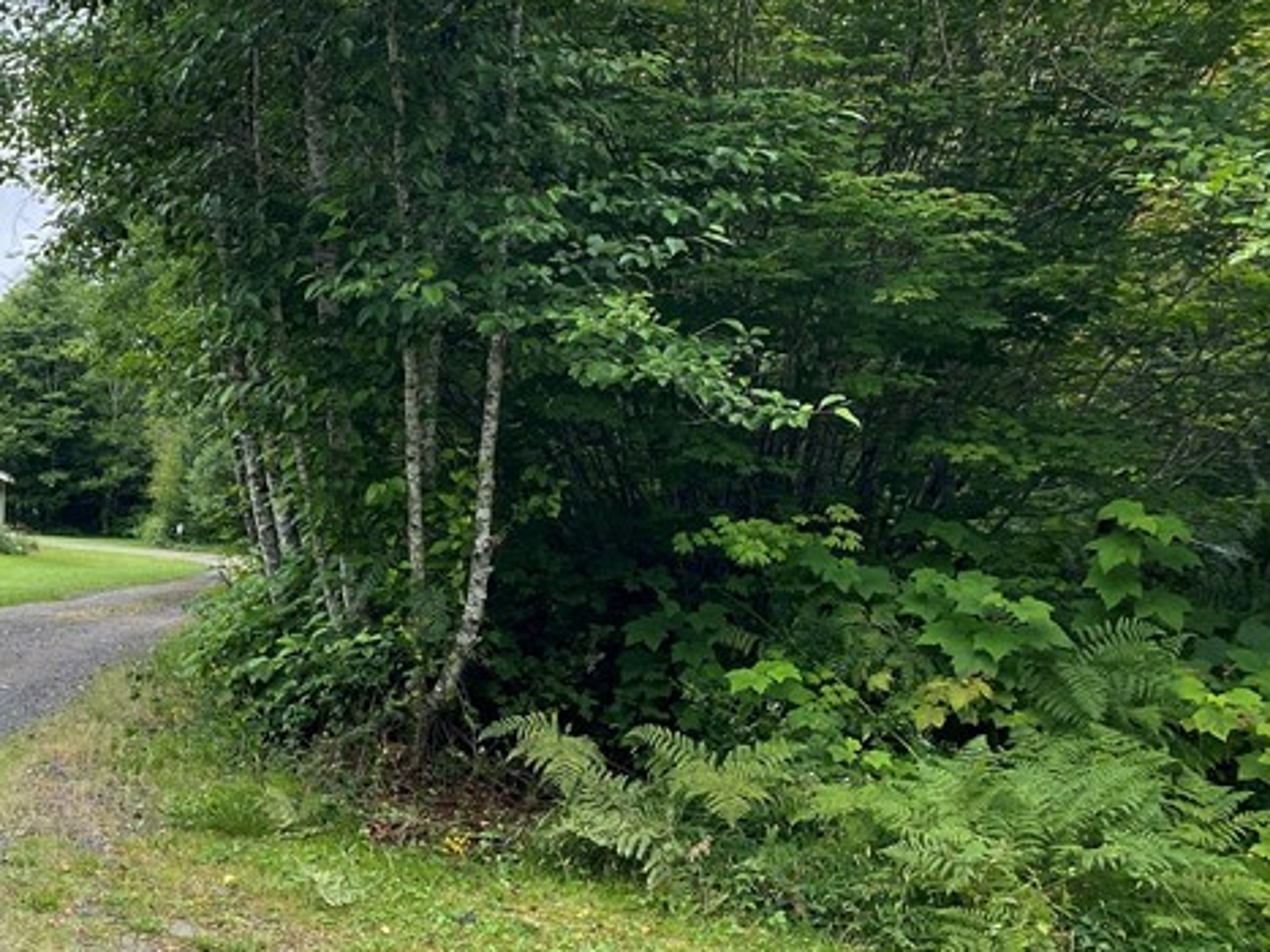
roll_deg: -2.1
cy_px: 438
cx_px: -90
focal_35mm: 57
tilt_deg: +4.6
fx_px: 2091
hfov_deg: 30.6
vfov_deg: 25.6
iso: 32
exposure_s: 1/320
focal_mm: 4.25
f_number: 1.8
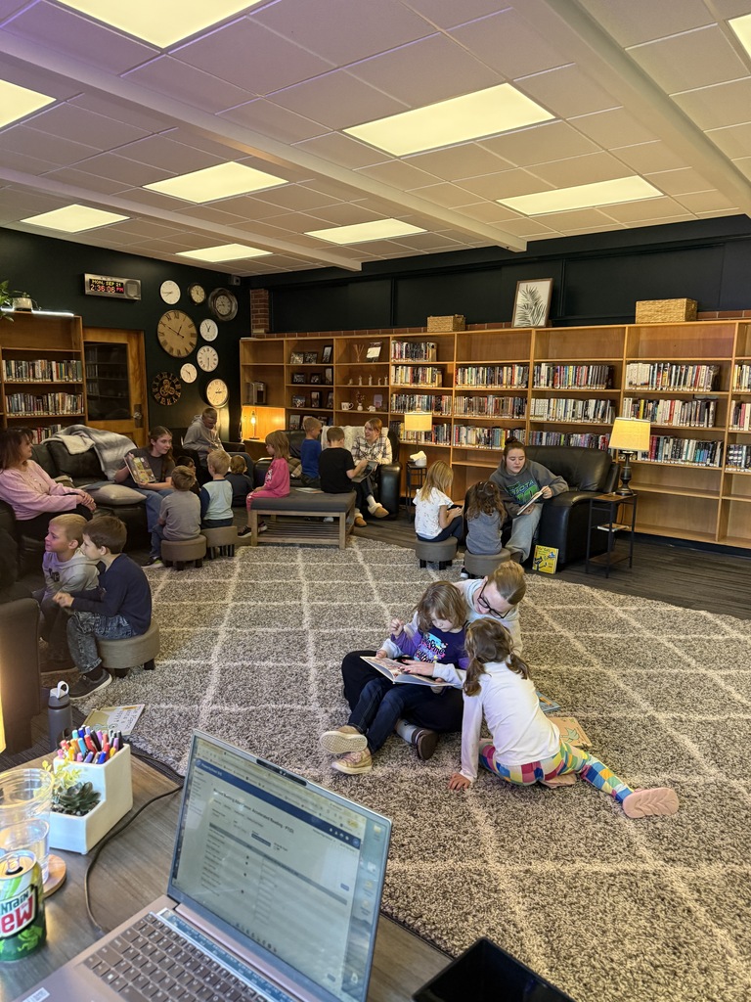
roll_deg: -1.1
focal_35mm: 24
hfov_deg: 56.8
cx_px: 376
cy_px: 501
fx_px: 694
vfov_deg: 71.6
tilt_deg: -8.6
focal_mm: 6.76
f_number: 1.78
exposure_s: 1/60
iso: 320
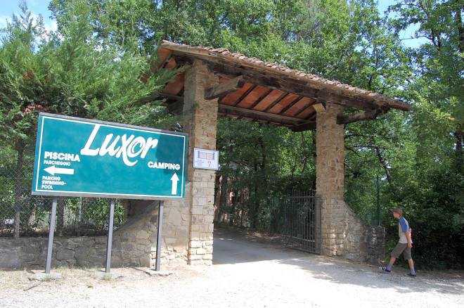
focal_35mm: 30
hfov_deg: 62.0
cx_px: 232
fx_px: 386
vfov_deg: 43.5
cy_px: 154
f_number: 10
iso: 400
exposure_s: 1/200
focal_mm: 20
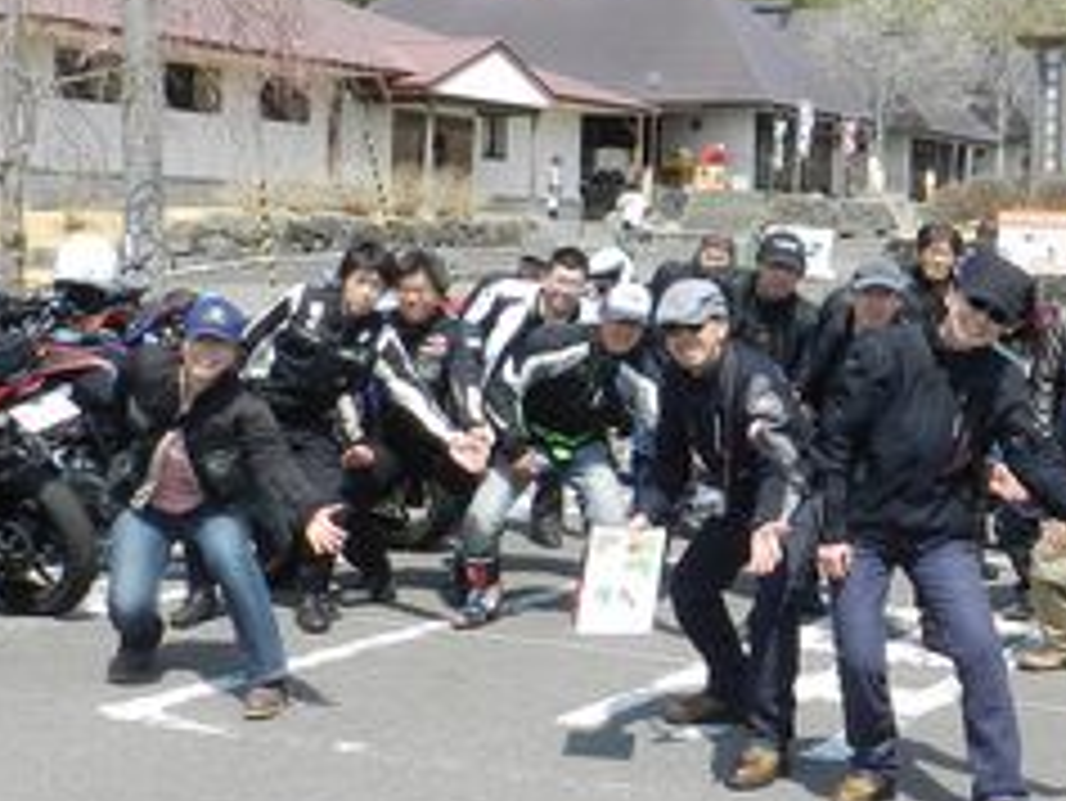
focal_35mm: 68
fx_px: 2095
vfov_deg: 21.5
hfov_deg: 28.0
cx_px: 837
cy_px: 245
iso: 160
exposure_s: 1/800
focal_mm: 4
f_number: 4
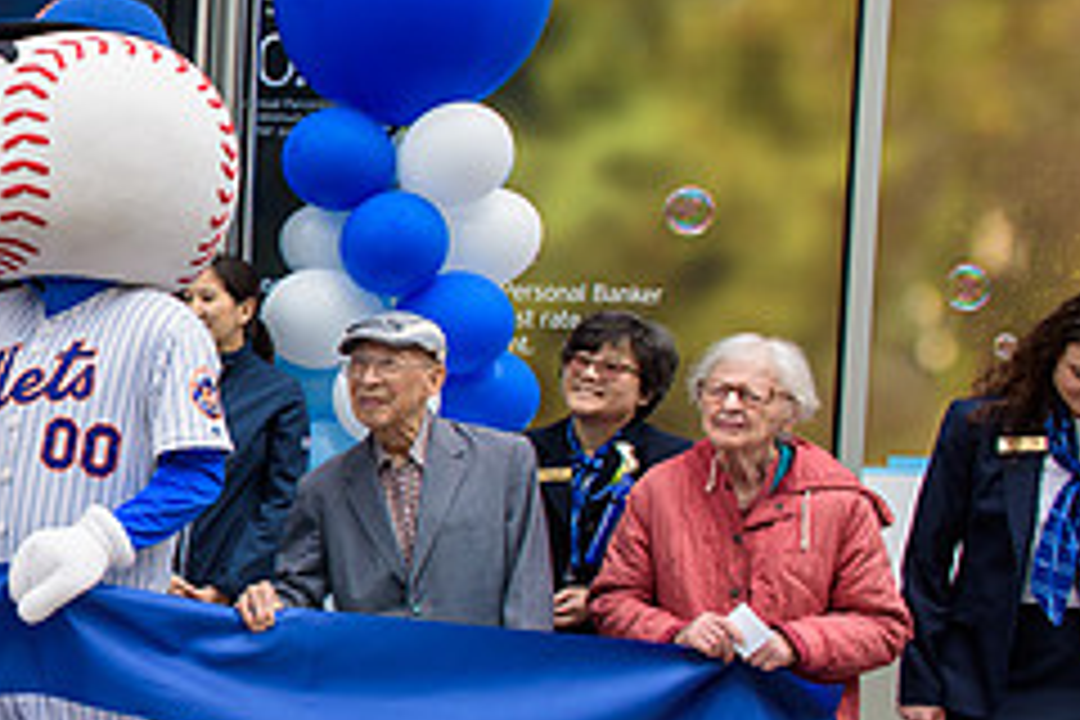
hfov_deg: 29.7
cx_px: -207
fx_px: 1740
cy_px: 385
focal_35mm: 58
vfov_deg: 23.4
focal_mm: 24
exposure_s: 1/250
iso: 200
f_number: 5
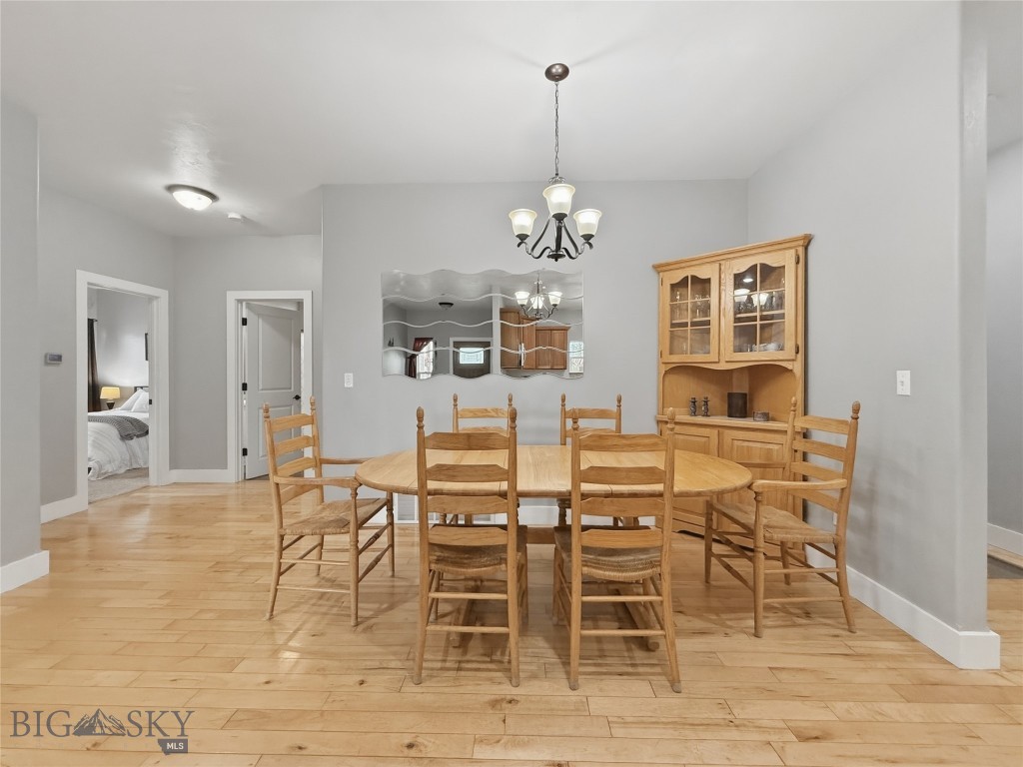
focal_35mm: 14
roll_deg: -0.6
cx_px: 512
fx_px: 414
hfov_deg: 102.1
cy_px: 384
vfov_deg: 85.7
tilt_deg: -0.8
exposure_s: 1/120
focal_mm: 2.2
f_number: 2.2
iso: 640
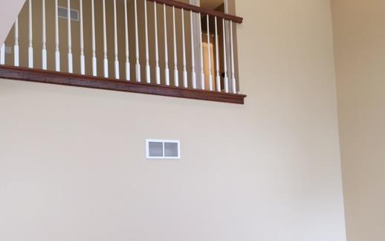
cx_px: 196
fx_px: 399
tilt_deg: +4.8
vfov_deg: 33.4
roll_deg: +2.2
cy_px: 155
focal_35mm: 38
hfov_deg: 51.5
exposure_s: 1/30
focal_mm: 4.15
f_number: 2.2
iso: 40
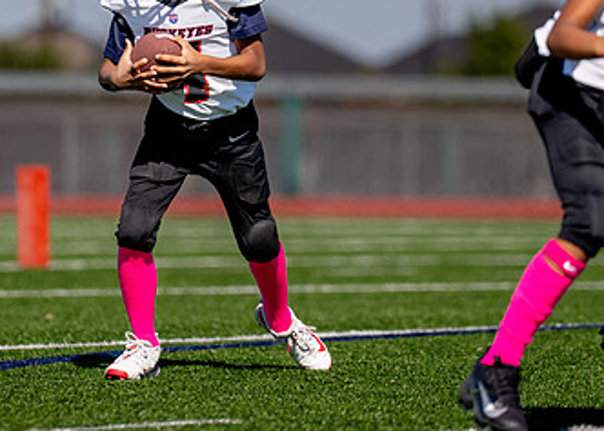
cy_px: 108
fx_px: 7272
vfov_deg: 3.4
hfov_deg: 4.8
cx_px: 261
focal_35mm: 424
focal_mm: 178
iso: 250
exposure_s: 1/6400
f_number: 2.8
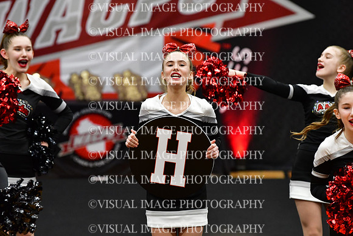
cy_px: 118
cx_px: 176
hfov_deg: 7.6
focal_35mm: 270
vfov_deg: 5.1
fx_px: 2648
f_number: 3.5
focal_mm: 180
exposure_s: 1/500
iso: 4000
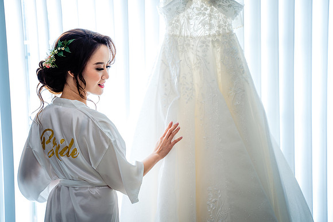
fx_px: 500
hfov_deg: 36.9
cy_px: 111
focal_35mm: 54
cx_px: 166
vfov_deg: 25.1
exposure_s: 1/160
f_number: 3.2
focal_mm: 54
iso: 250
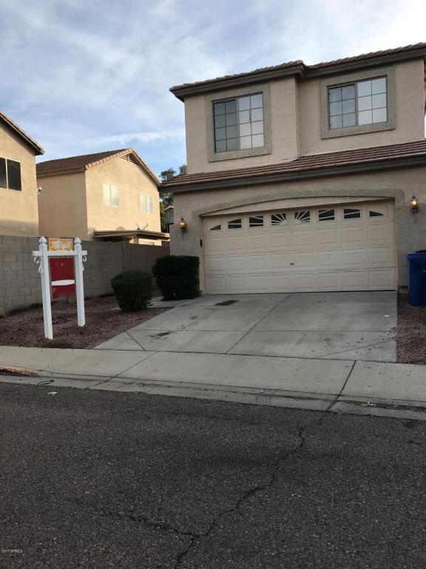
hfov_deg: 49.7
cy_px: 284
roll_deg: +1.9
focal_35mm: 28
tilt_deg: -2.8
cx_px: 213
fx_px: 459
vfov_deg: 63.4
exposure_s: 1/1140
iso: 20
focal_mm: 3.99
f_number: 1.8
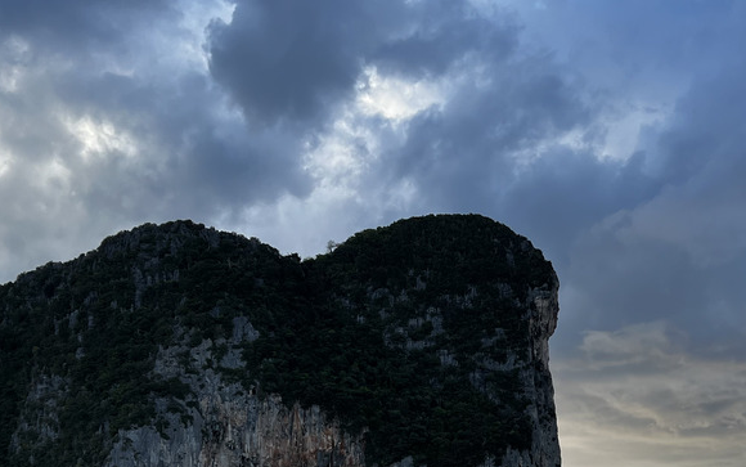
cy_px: 445
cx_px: 469
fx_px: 1159
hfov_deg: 35.5
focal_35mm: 57
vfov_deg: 22.1
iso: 50
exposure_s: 1/1280
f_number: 1.5
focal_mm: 5.7
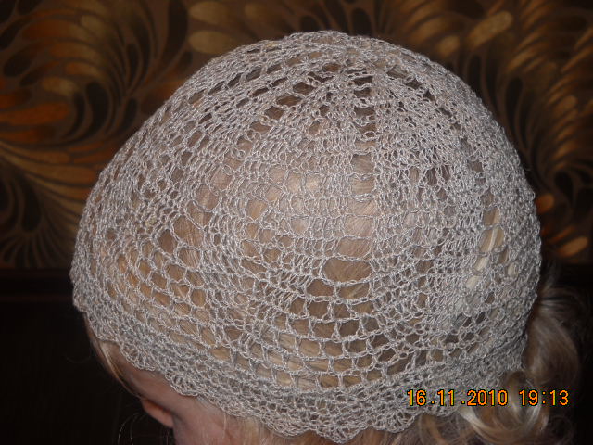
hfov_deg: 34.3
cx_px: 296
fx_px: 959
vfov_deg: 26.1
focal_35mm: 56
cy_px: 222
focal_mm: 9.24
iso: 64
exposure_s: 1/30
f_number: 3.6
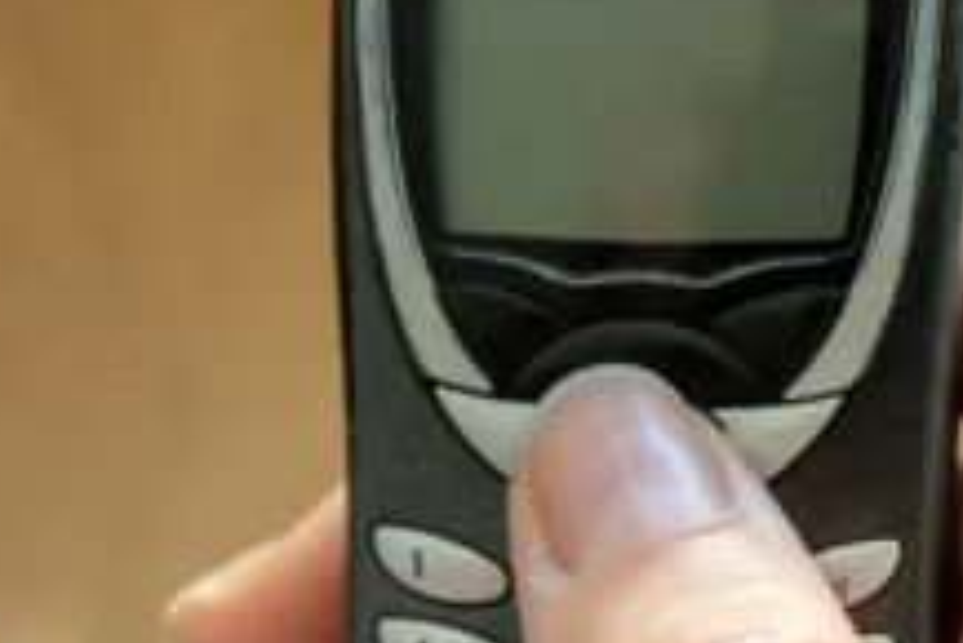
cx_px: 639
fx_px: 3319
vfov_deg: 11.0
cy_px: 612
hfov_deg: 16.5
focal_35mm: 124
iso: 1250
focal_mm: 35
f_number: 5.6
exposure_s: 1/40
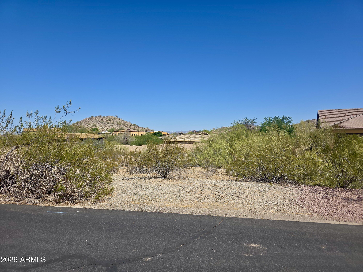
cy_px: 136
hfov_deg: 73.9
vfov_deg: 58.9
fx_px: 241
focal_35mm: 23
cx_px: 182
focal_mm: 6.3
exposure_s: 1/986
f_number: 1.7
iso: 12
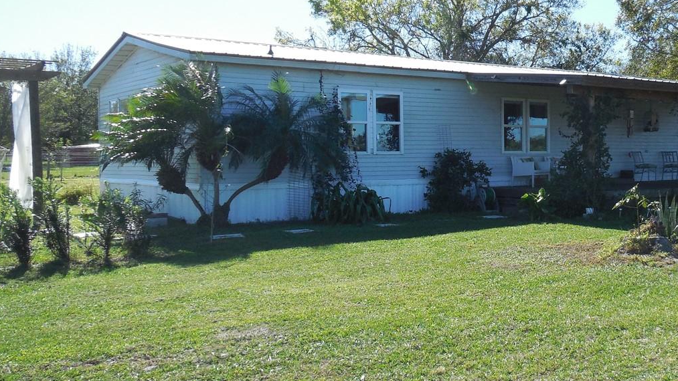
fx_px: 773
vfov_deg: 27.7
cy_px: 173
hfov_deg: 45.9
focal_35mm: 43
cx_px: 496
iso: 125
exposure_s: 1/1000
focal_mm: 4.5
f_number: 3.1
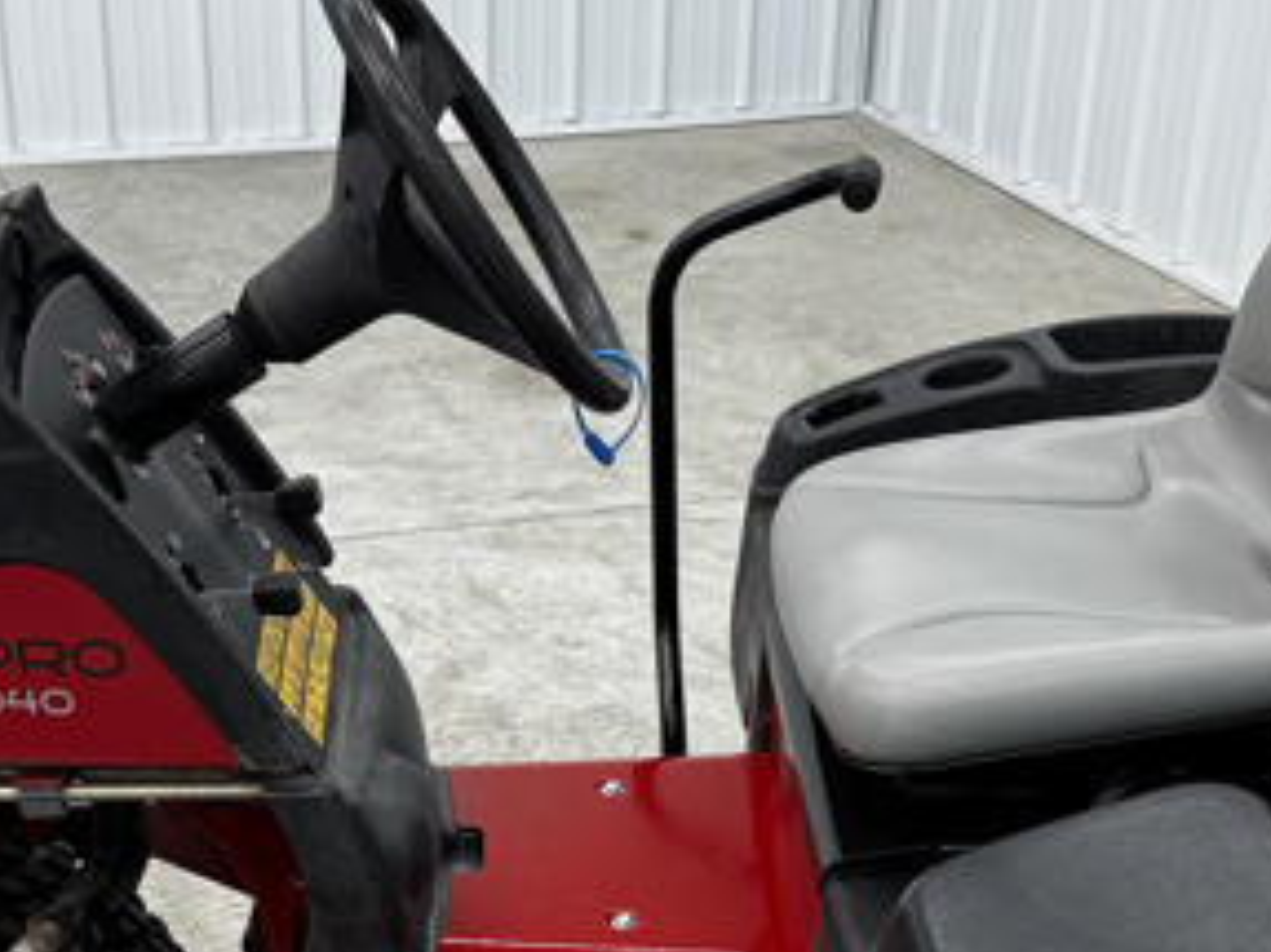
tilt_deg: -32.5
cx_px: 593
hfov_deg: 29.0
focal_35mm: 67
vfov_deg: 21.0
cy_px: 1005
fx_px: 2459
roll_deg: -2.4
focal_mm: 6.76
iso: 100
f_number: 1.78
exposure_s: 1/120
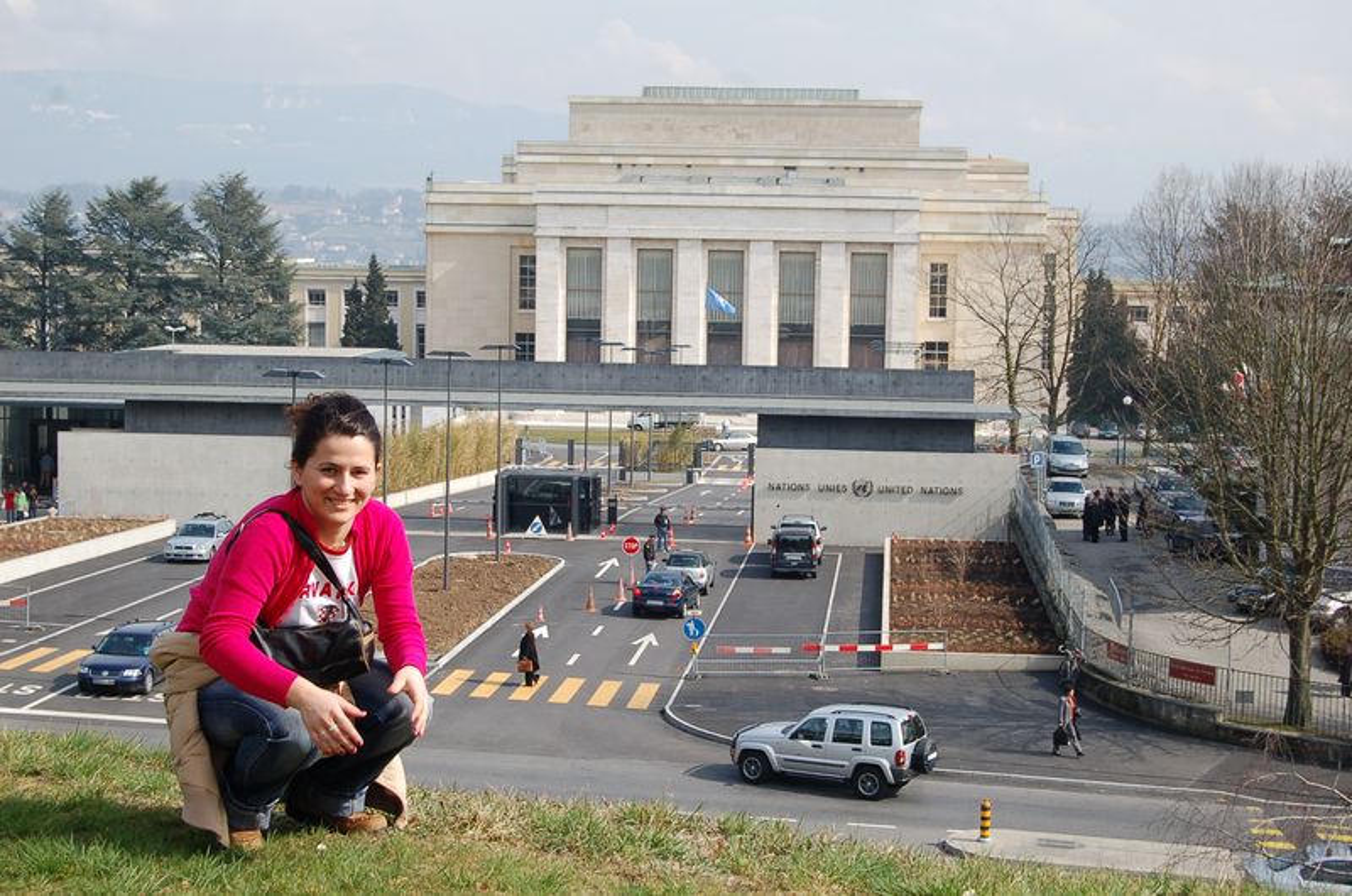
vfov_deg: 20.1
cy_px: 448
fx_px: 2530
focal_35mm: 68
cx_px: 676
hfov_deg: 29.9
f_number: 9
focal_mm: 45
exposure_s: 1/320
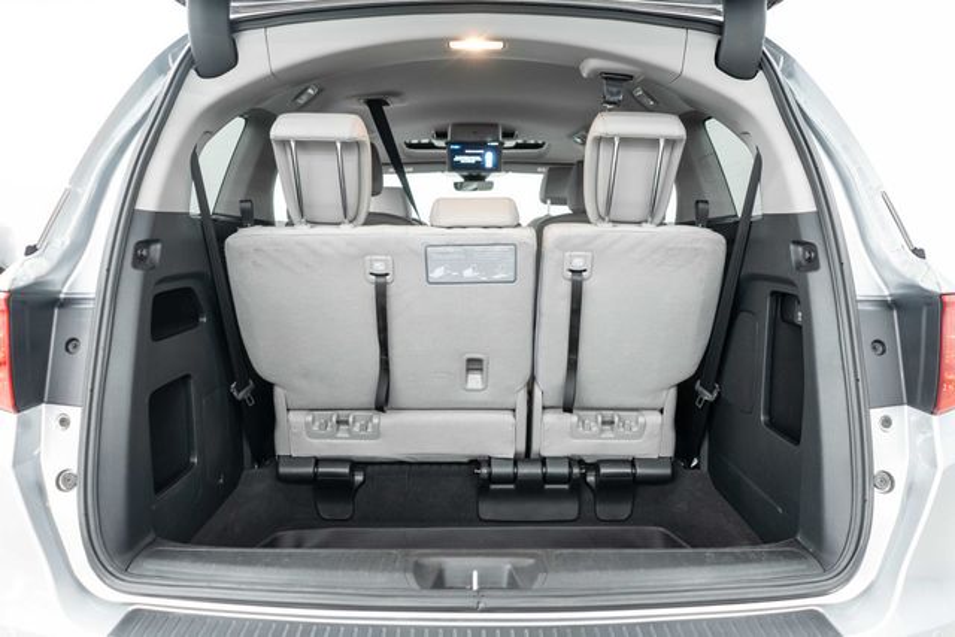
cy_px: 318
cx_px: 478
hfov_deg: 65.5
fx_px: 743
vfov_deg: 46.4
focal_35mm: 28
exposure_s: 1/40
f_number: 3.2
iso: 1250
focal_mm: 28
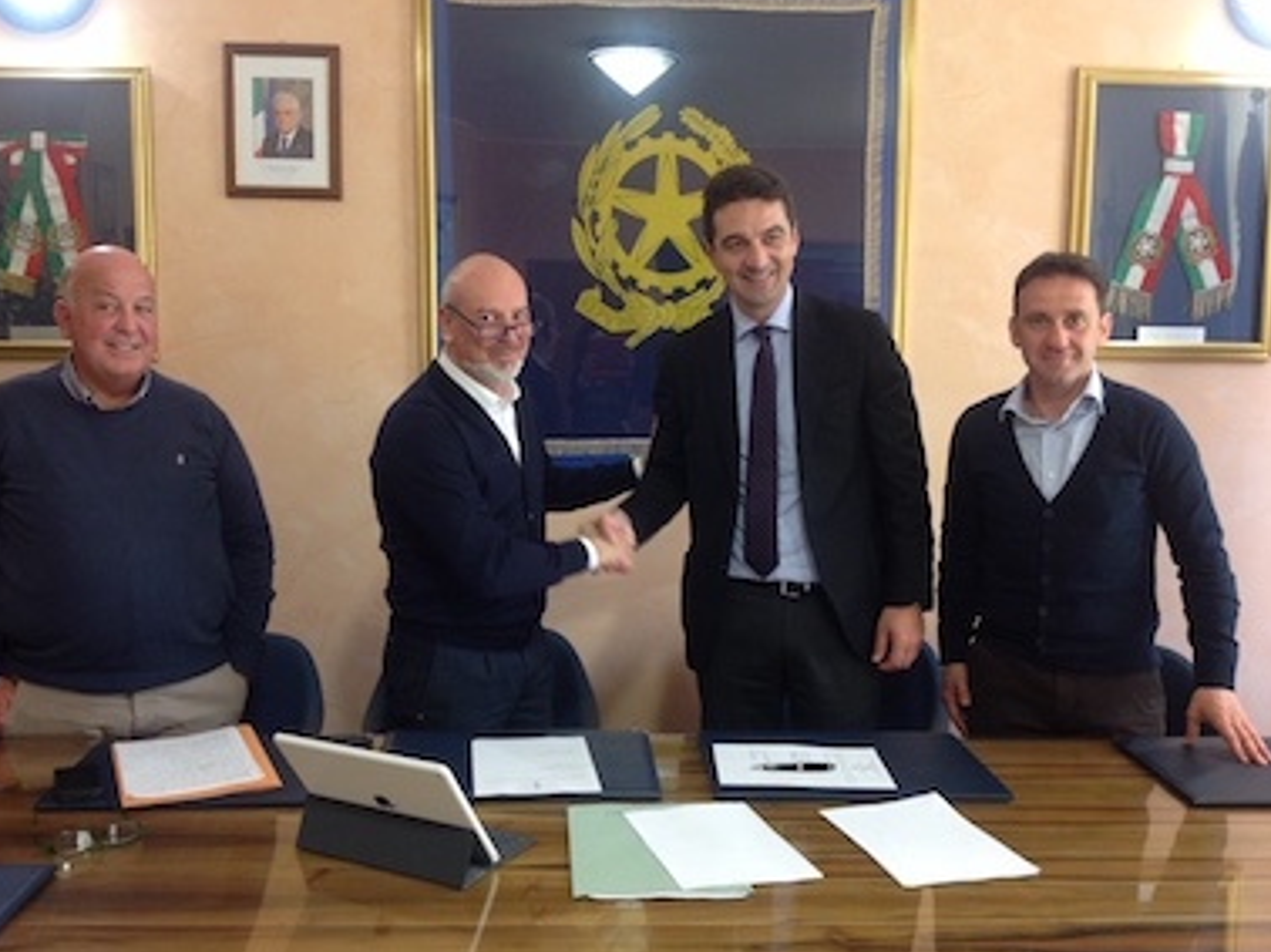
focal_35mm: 37
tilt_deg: -2.4
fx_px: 1358
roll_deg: -1.7
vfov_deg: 38.6
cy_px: 459
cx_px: 619
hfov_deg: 50.2
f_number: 2.4
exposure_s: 1/15
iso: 125
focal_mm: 4.28
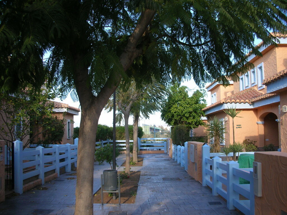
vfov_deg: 40.7
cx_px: 144
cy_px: 108
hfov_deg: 52.6
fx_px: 290
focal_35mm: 35
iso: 50
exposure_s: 1/241
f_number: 3
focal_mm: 5.8
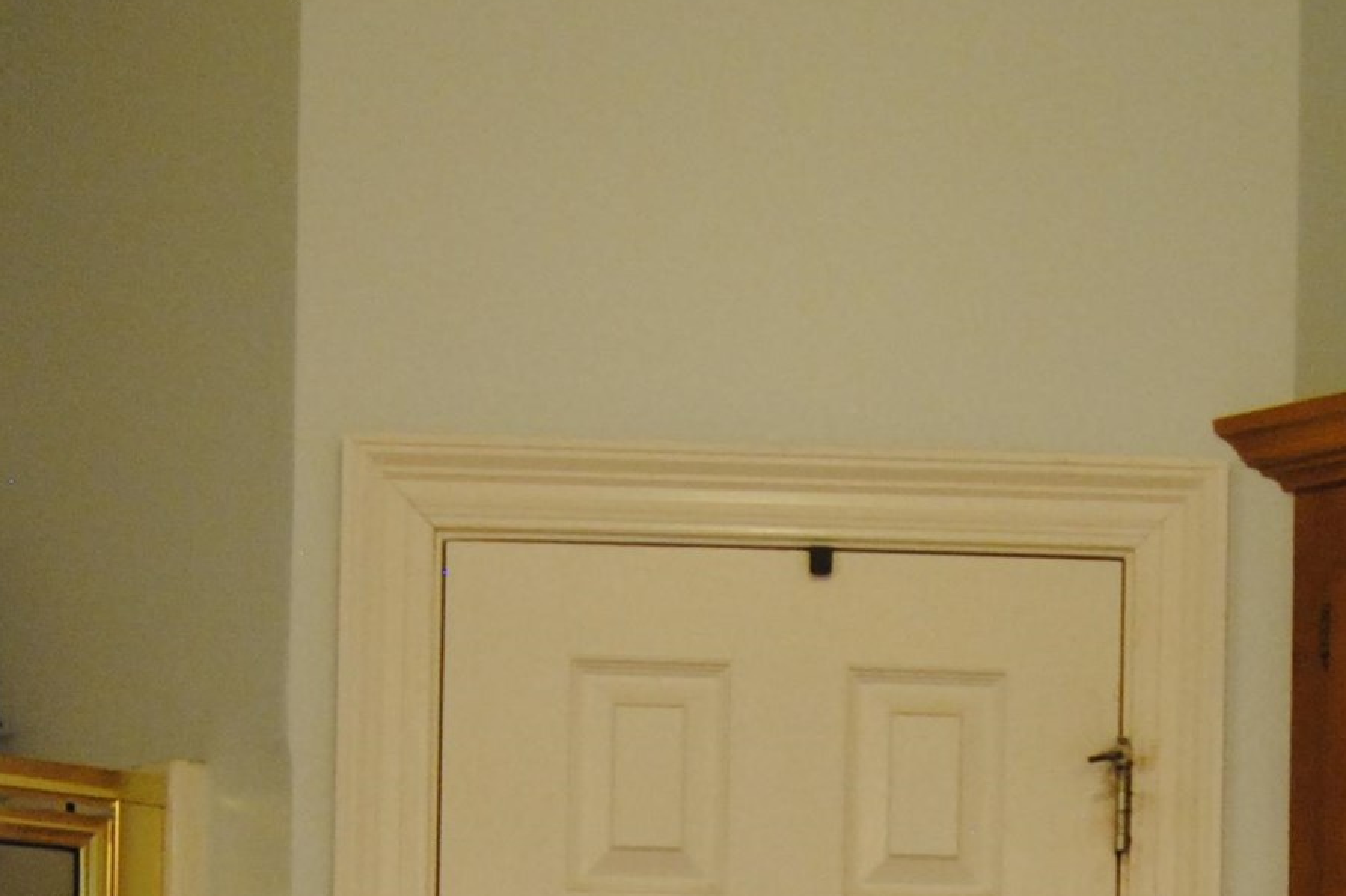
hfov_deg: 21.8
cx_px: 913
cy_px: 1406
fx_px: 3476
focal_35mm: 93
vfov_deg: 13.7
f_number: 3.5
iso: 800
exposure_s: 1/160
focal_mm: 18
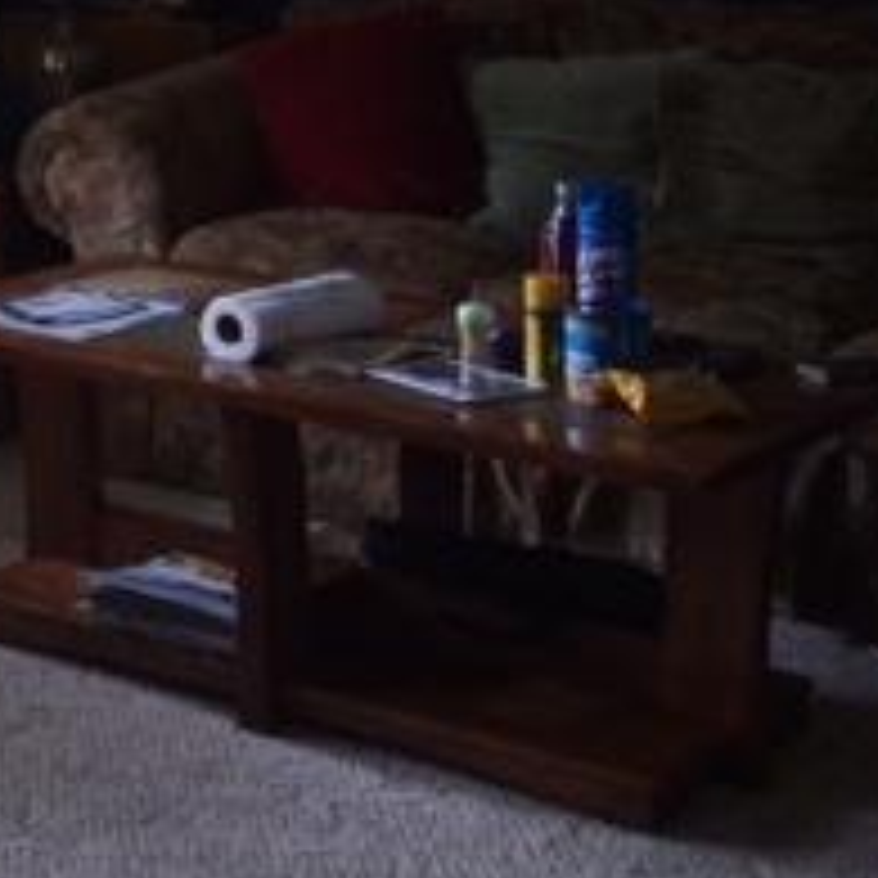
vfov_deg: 19.8
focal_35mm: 84
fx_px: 2410
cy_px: -81
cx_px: -500
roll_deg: +2.2
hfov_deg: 18.0
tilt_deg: -2.6
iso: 125
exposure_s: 1/30
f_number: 2.2
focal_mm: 4.15
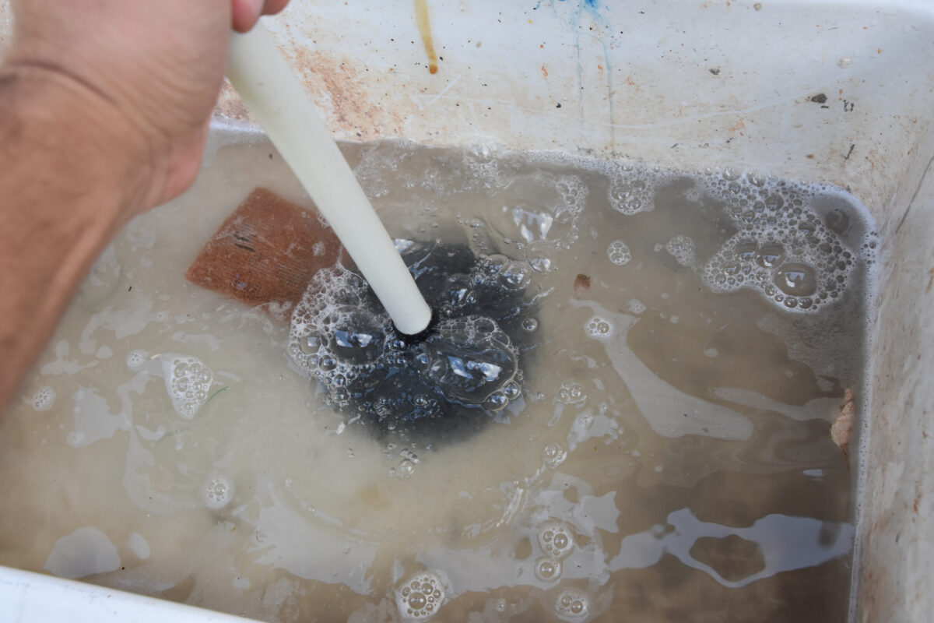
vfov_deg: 31.9
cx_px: 467
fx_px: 1090
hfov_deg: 46.4
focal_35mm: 42
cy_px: 312
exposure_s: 1/250
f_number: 8
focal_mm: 28
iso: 800
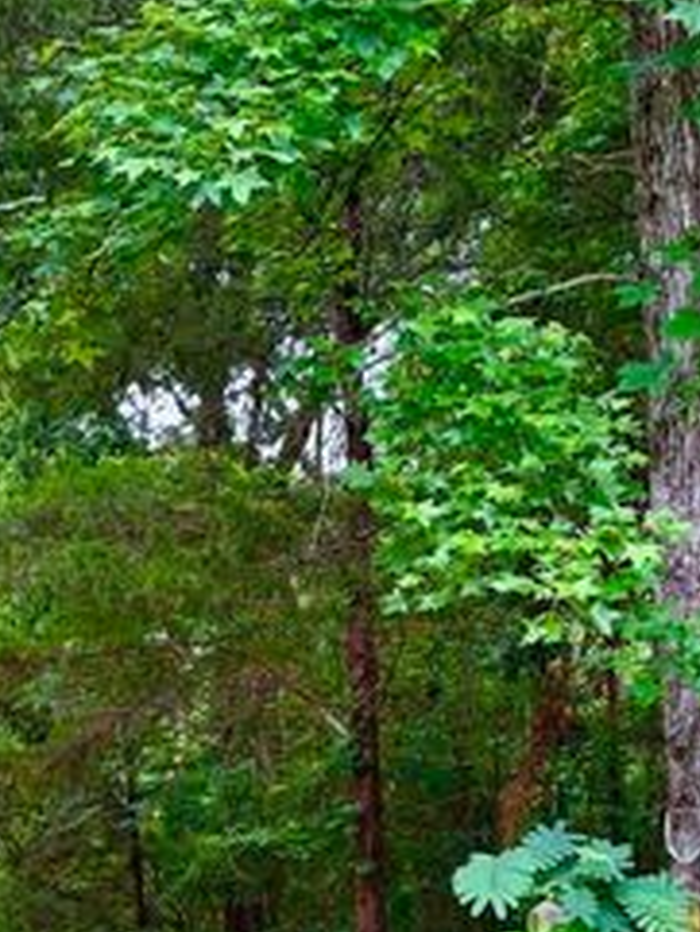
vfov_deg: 26.5
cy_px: 760
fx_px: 1940
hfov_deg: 20.1
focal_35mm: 72
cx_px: 89
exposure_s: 1/273
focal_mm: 5.96
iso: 64
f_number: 1.6
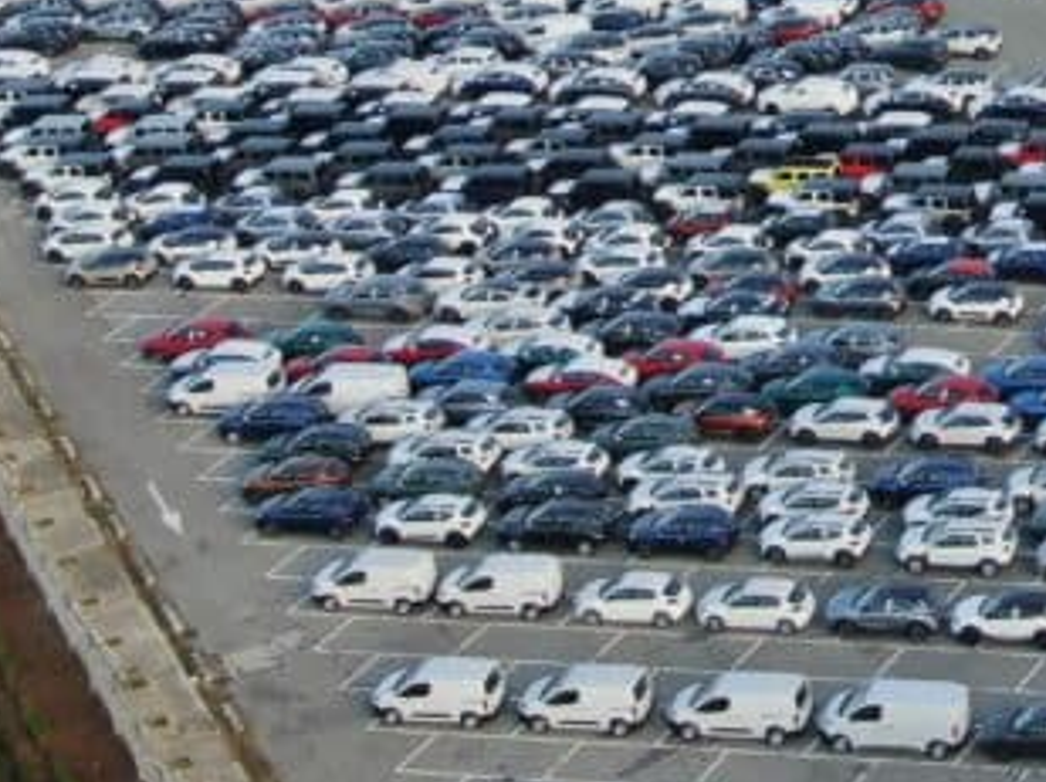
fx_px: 3380
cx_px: 1273
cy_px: -132
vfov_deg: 12.9
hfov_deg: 16.8
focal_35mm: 112
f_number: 3.3
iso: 100
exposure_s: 1/240
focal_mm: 6.21
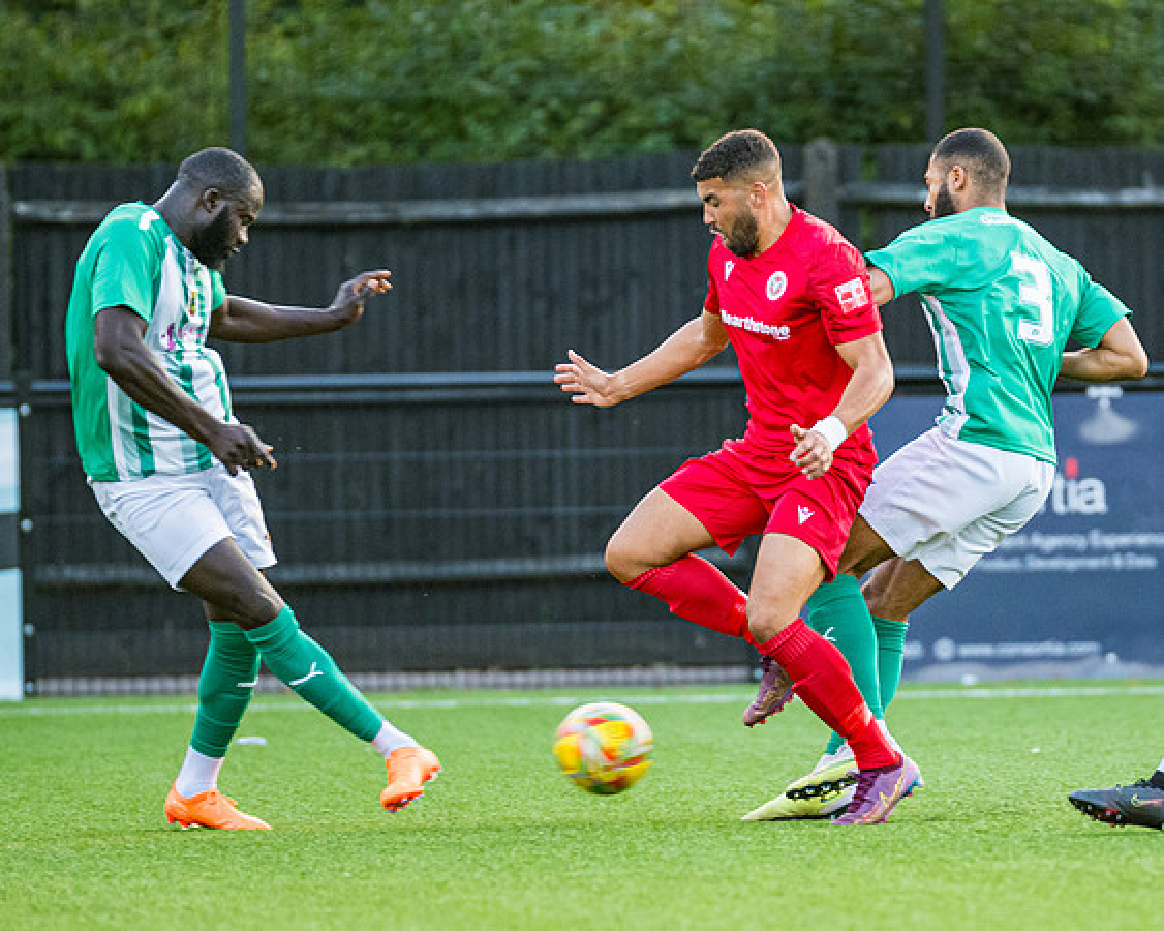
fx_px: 19673
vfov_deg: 2.7
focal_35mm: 571
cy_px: 472
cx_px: 856
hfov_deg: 3.4
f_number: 2.8
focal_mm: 270
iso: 1250
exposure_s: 1/800
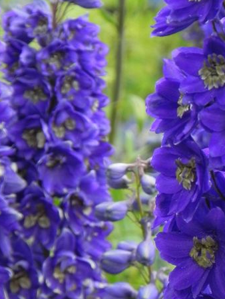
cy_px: 123
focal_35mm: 670
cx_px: 190
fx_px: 5801
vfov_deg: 3.0
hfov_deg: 2.2
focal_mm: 67.2
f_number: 5.6
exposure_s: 1/80
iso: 160
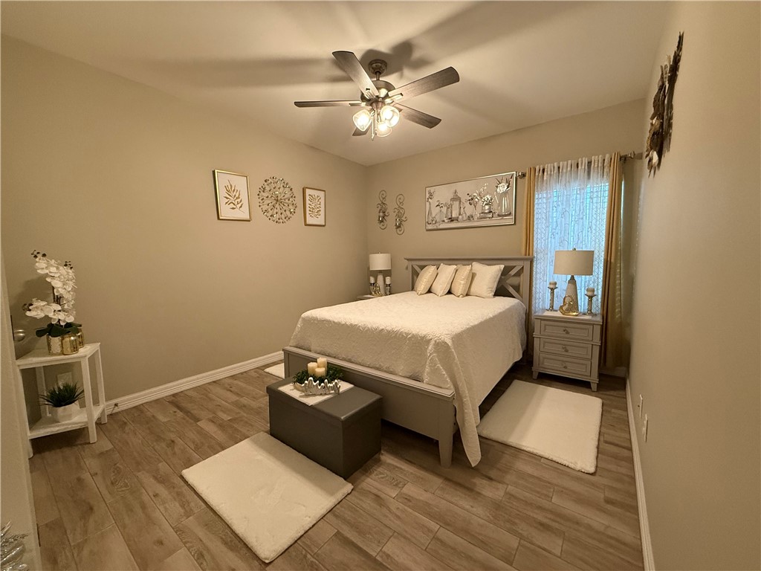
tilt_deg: -5.3
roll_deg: +0.7
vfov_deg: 85.7
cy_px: 286
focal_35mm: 14
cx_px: 380
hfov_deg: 102.1
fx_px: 308
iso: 400
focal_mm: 2.22
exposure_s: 1/60
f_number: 2.2
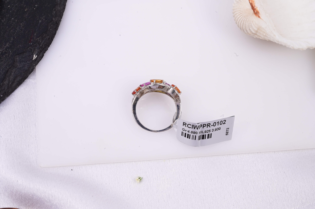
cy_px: 104
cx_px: 158
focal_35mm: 70
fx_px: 612
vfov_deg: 19.4
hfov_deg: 28.9
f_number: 20
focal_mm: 70
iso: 640
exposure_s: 1/80
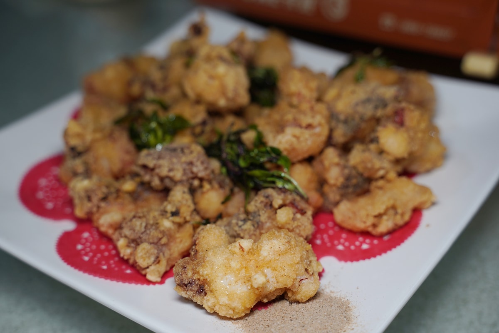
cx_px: 250
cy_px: 166
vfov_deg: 25.5
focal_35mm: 53
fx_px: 735
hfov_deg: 37.5
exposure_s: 1/60
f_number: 4
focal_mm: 53
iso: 125
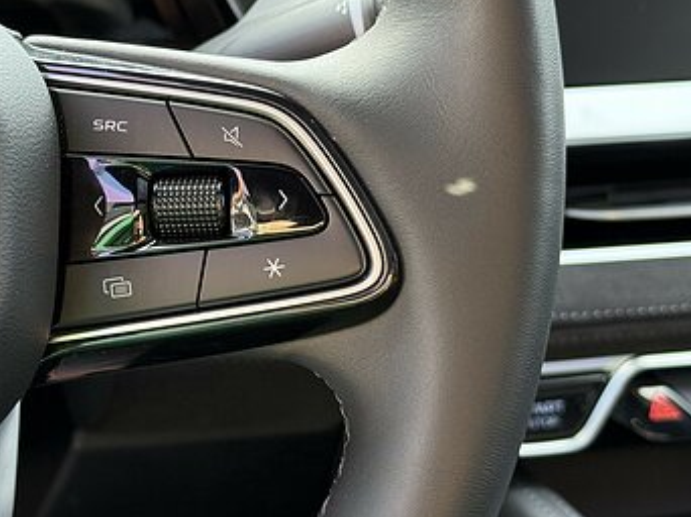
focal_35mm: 77
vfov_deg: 19.1
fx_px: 1536
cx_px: 279
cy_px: 172
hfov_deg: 25.3
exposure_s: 1/150
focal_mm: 6.76
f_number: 1.78
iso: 200
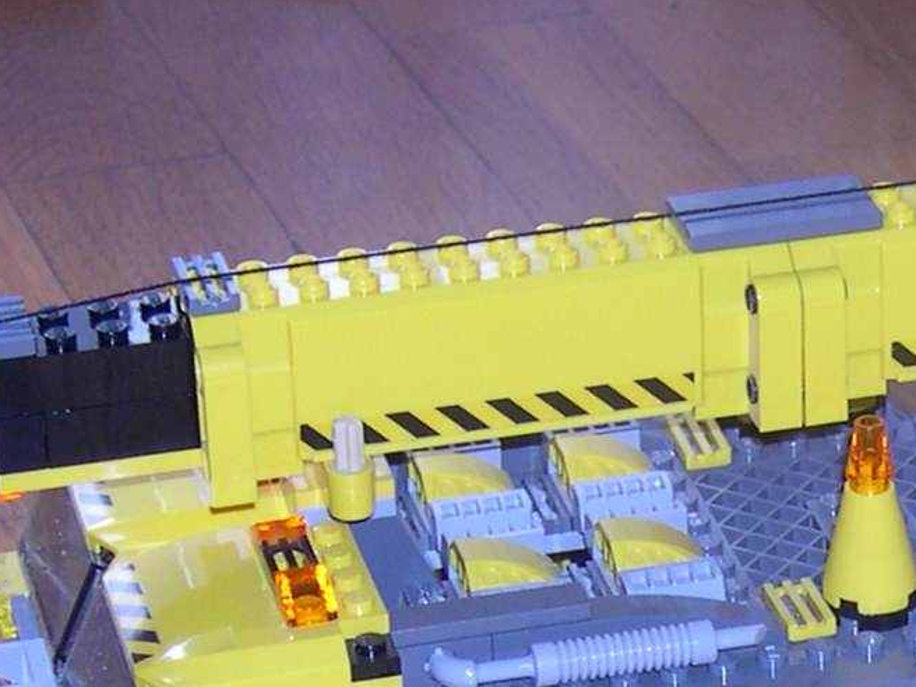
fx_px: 4763
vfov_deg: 8.1
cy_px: 940
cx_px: 1102
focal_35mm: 180
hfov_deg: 10.8
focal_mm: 11.1
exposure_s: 1/60
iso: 100
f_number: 3.2
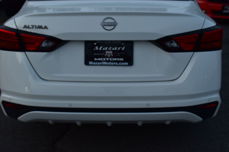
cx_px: 114
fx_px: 324
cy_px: 76
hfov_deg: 38.9
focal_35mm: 51
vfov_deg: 26.5
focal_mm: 34
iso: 560
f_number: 6.3
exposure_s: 1/15
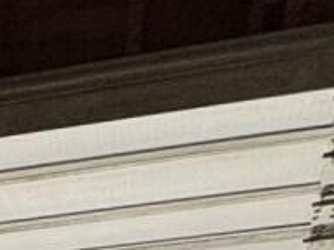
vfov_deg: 8.4
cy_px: 767
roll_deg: +1.0
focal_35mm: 146
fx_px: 1409
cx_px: -689
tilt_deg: -8.5
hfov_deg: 9.9
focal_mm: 2.22
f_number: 2.2
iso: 64
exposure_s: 1/99
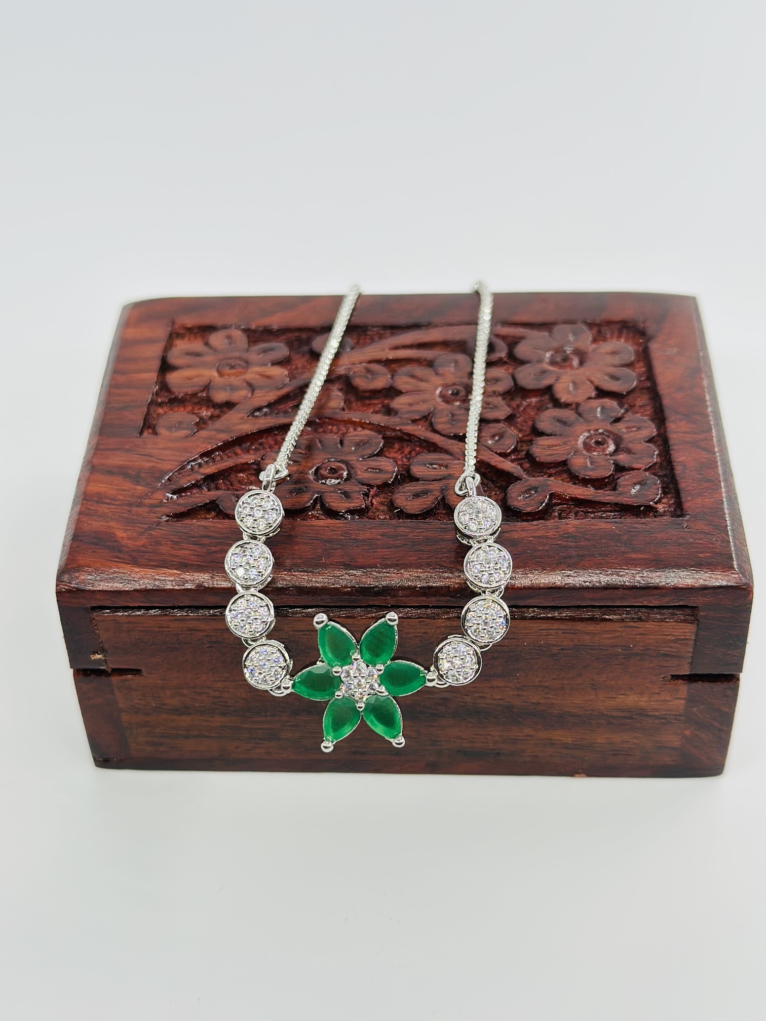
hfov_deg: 30.3
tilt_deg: -41.8
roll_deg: +1.2
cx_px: 383
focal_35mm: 48
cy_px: 510
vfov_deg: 39.7
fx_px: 1416
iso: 80
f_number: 1.78
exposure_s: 1/823
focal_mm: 6.86
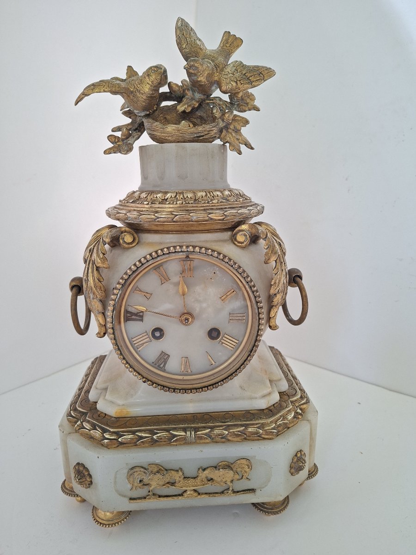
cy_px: 278
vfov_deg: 73.9
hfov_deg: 58.9
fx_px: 369
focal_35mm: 23
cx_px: 208
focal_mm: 5.54
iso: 200
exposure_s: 1/100
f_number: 1.8
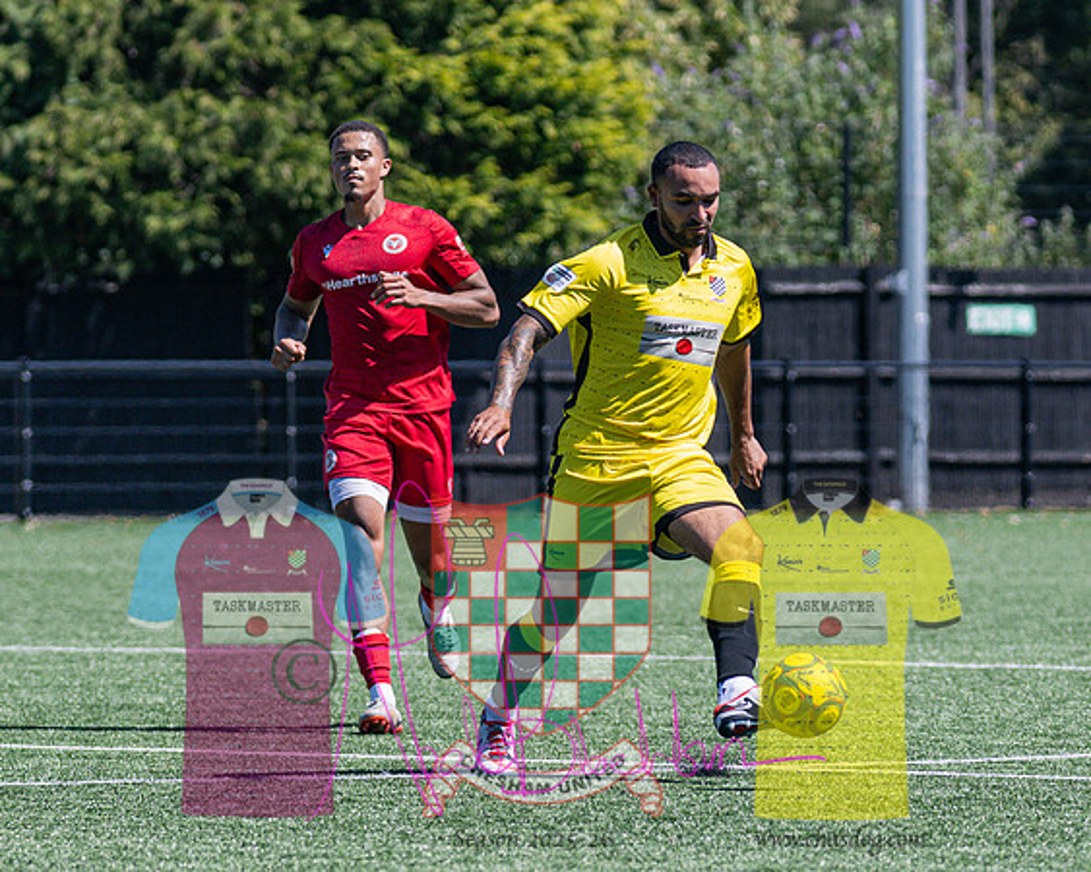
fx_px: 12662
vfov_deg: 3.9
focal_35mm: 392
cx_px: 521
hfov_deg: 4.9
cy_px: 446
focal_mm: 155
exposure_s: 1/3200
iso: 320
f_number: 4
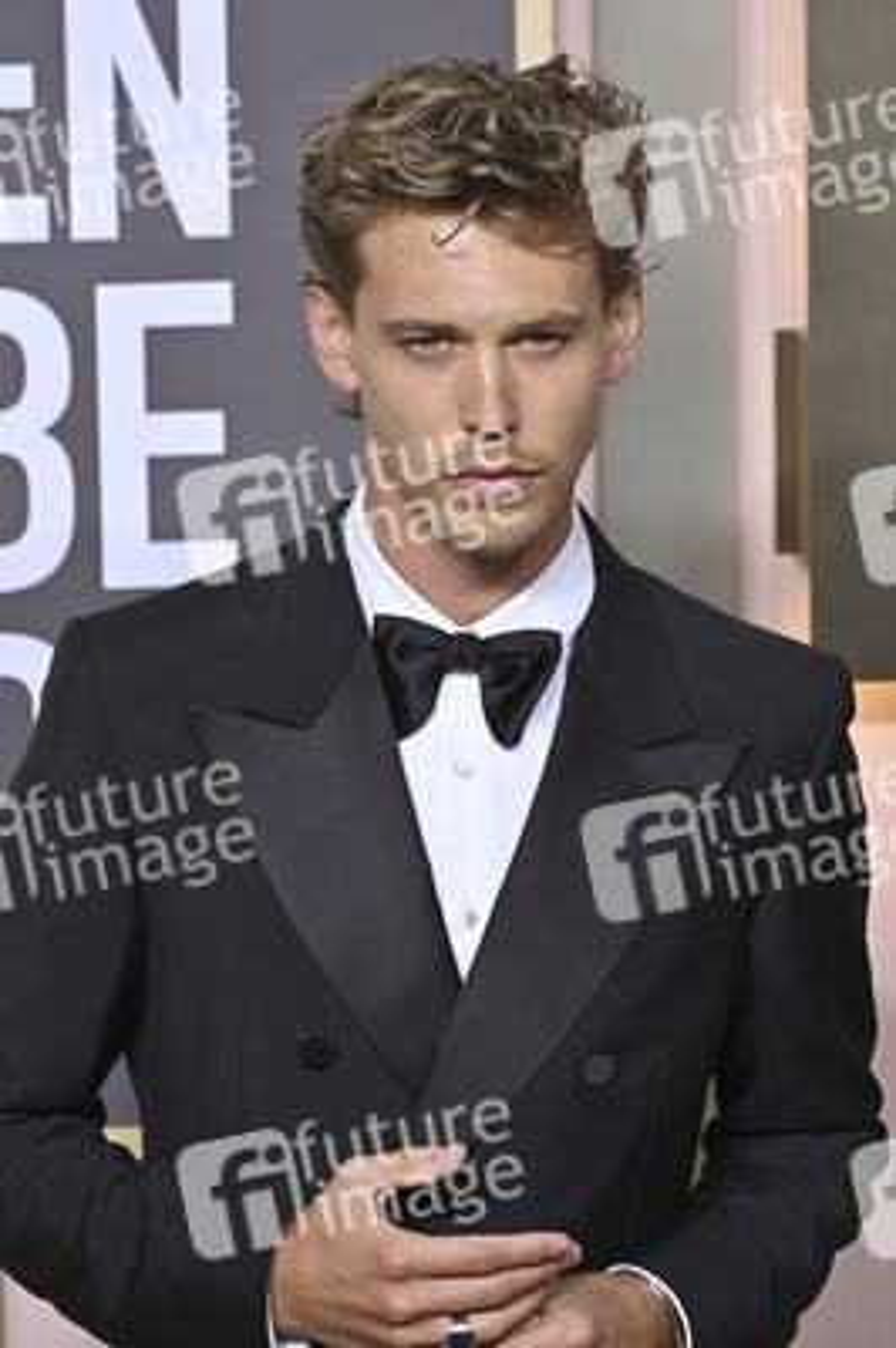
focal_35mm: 185
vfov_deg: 11.1
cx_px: 448
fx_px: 6918
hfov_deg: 7.4
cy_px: 674
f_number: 8
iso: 800
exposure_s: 1/400
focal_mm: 185
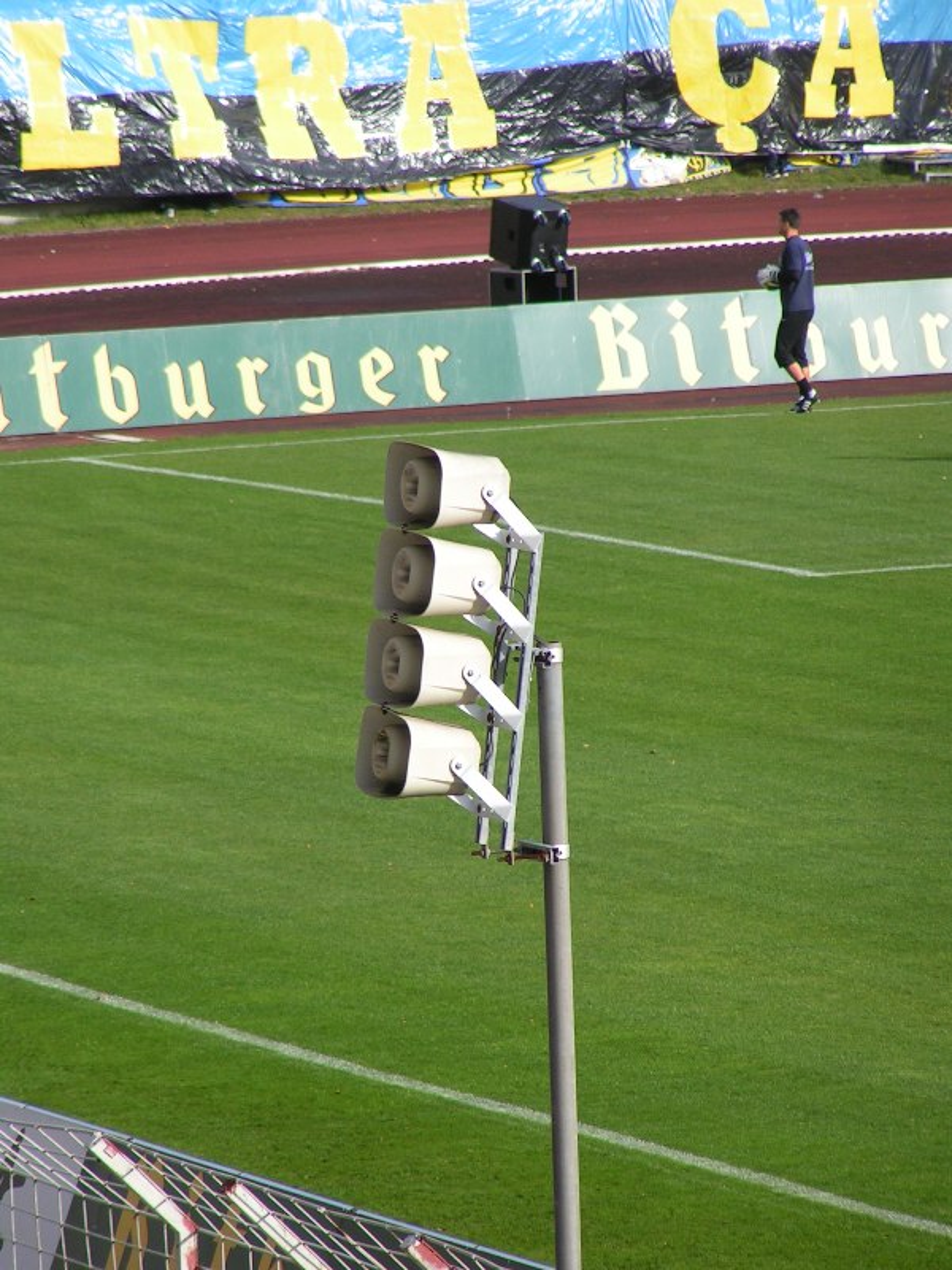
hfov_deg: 3.9
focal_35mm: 380
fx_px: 13934
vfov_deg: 5.2
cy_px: 635
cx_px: 476
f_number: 4.5
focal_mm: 58
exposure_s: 1/400
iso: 50
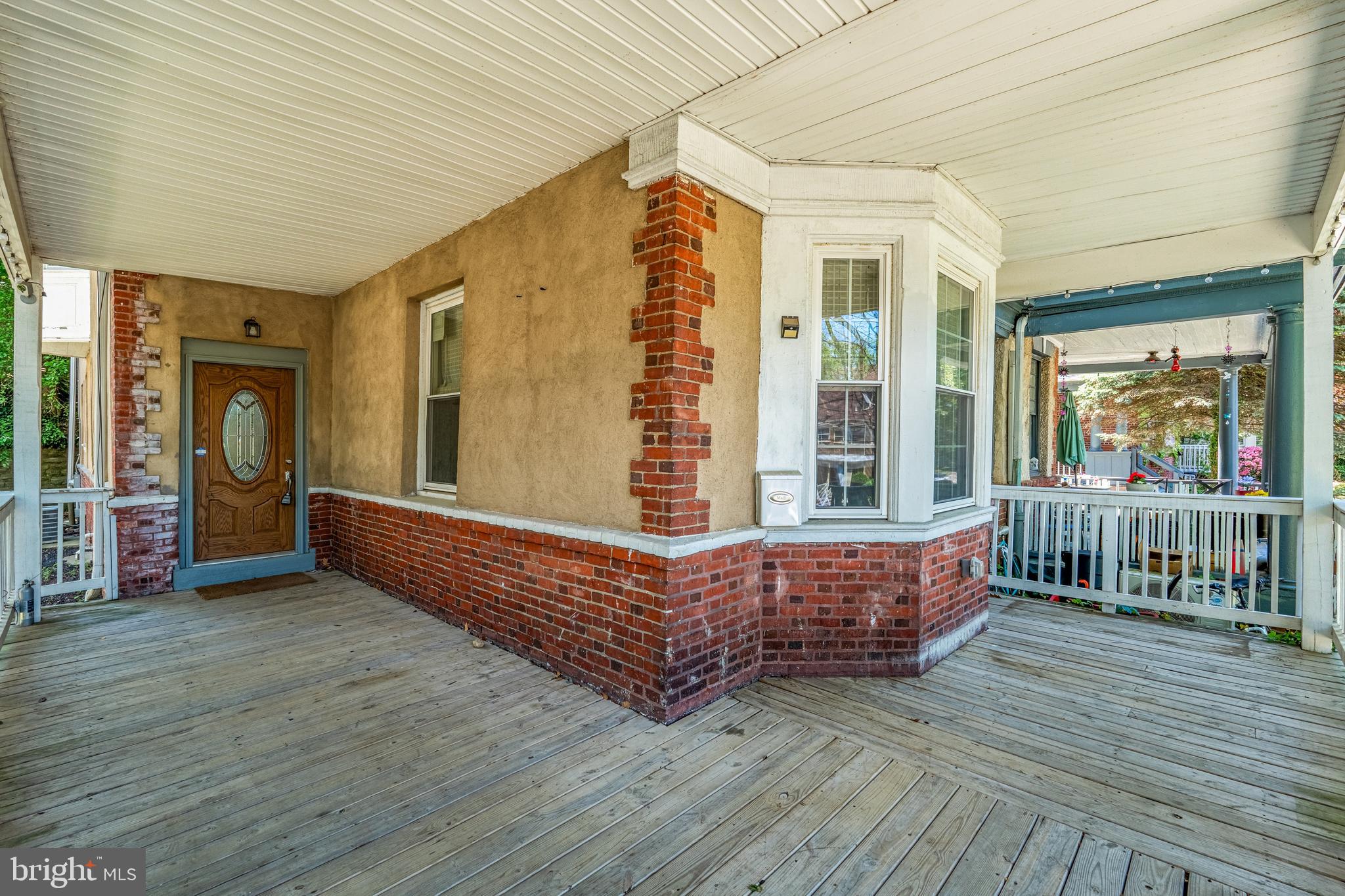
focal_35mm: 16
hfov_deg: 96.7
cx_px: 672
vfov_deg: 73.7
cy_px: 448
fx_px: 598
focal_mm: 16
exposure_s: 1/800
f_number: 11
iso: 640
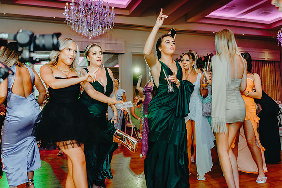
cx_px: 141
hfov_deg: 54.4
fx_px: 274
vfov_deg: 37.9
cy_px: 94
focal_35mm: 35
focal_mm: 35
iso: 1250
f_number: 2
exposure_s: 1/250
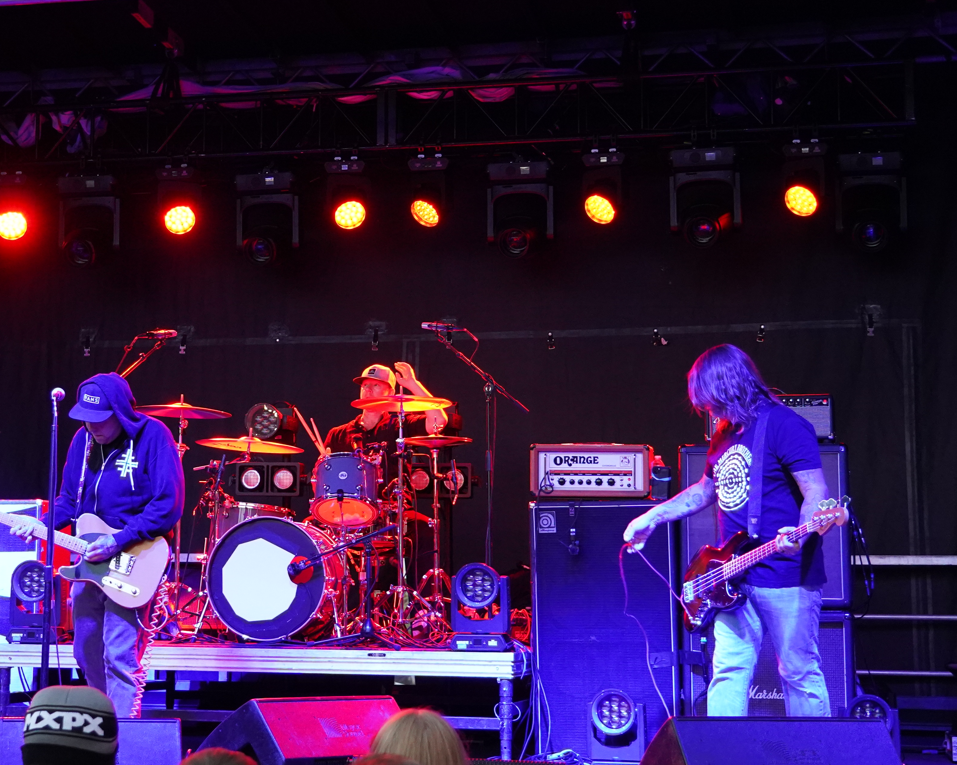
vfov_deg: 22.2
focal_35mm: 69
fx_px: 1954
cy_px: 341
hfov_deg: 27.3
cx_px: 291
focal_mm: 39
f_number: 4
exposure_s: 1/160
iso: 5000
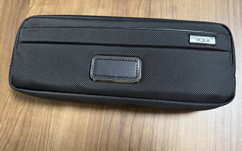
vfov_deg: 47.4
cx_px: 121
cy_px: 63
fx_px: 171
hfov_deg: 70.4
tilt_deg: -74.0
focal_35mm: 26
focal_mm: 6.76
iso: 800
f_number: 1.78
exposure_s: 1/50
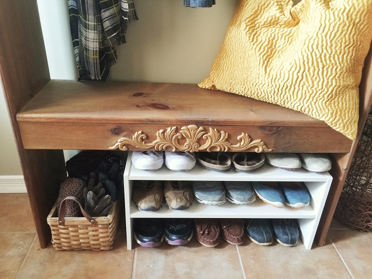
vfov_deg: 48.2
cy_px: 140
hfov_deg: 61.7
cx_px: 186
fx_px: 312
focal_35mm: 29
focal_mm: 4.15
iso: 64
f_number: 2.2
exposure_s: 1/4
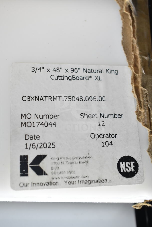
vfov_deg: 41.1
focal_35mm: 48
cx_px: 76
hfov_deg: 28.1
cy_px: 114
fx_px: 304
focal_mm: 32
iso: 1600
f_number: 5.6
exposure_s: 1/125
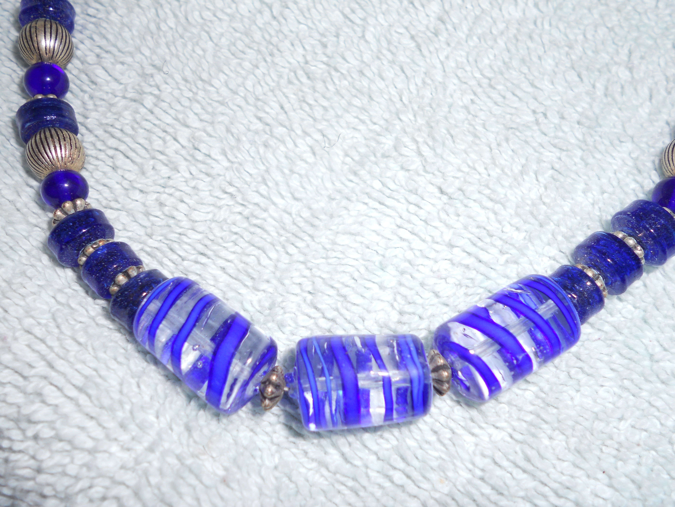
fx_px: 624
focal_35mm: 32
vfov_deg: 44.2
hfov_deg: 56.8
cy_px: 254
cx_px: 338
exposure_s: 1/25
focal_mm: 5.8
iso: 80
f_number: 8.8
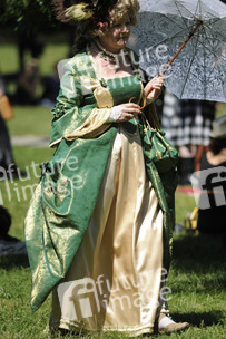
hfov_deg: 3.5
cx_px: 148
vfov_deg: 5.2
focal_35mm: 395
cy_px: 127
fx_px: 3715
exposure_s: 1/6400
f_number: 5
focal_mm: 300
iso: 800
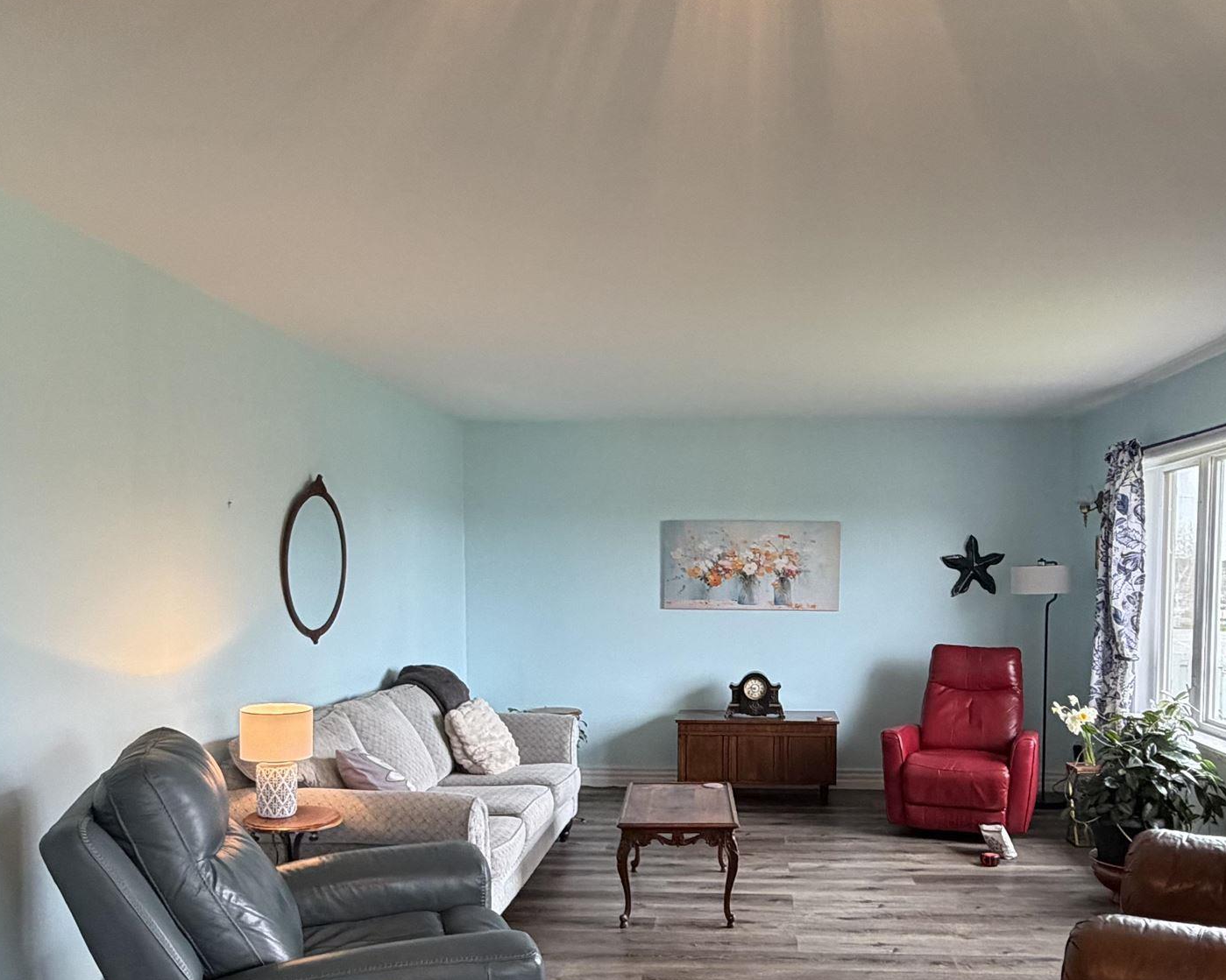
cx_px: 705
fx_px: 1088
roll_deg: -0.1
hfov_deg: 58.5
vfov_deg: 47.8
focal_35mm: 30
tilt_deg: -3.7
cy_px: 638
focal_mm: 2.22
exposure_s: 1/60
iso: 250
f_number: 2.2
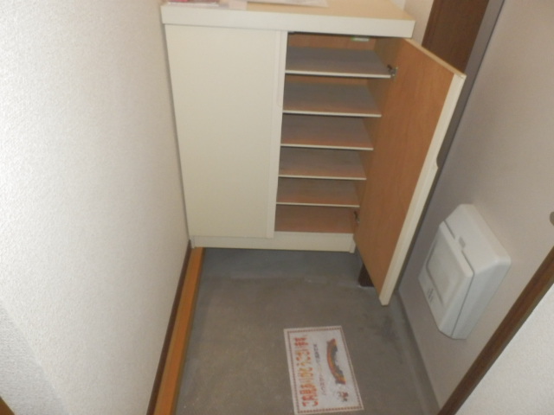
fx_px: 384
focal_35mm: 24
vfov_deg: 56.8
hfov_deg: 71.6
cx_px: 277
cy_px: 208
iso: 800
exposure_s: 1/30
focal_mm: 4.2
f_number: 7.9
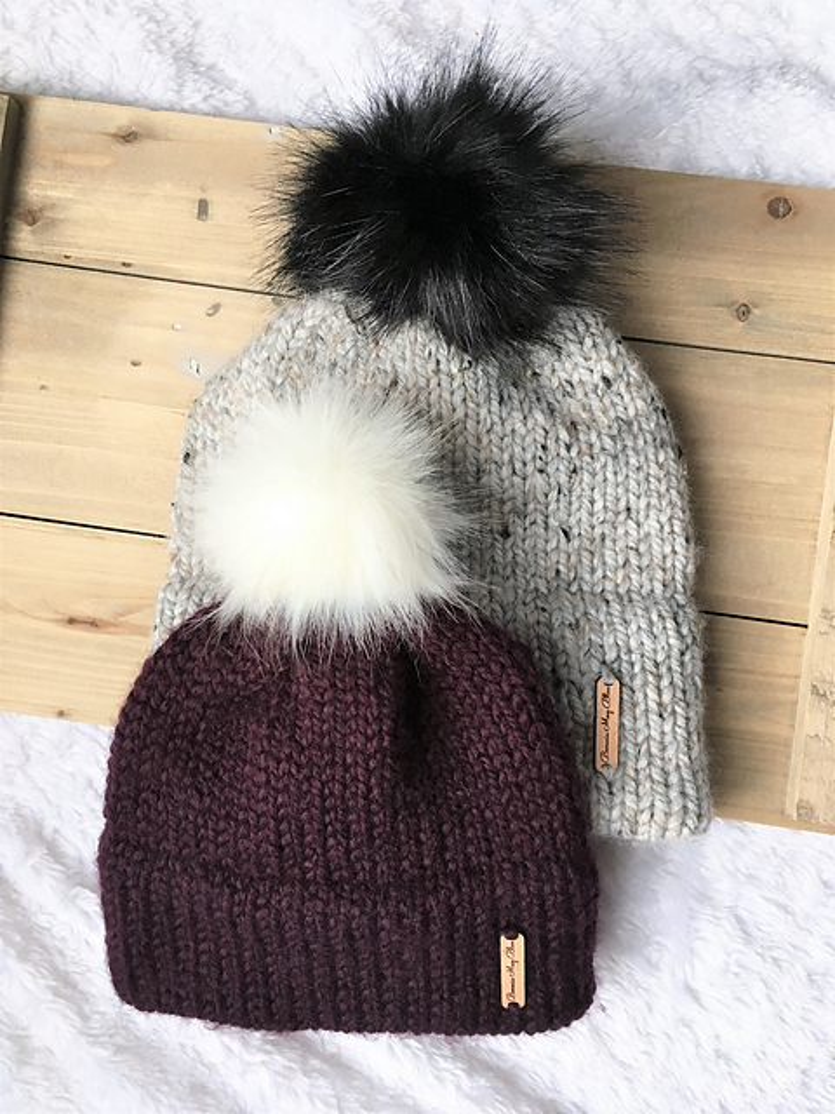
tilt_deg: -86.4
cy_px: 557
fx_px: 933
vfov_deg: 61.7
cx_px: 418
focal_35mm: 29
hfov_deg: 48.2
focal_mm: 4.15
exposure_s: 1/30
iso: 40
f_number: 2.2
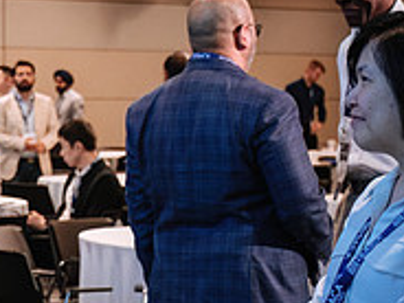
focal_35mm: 141
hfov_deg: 13.7
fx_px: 1646
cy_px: 155
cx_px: -48
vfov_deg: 10.5
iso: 800
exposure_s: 1/50
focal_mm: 26.6
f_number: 2.8
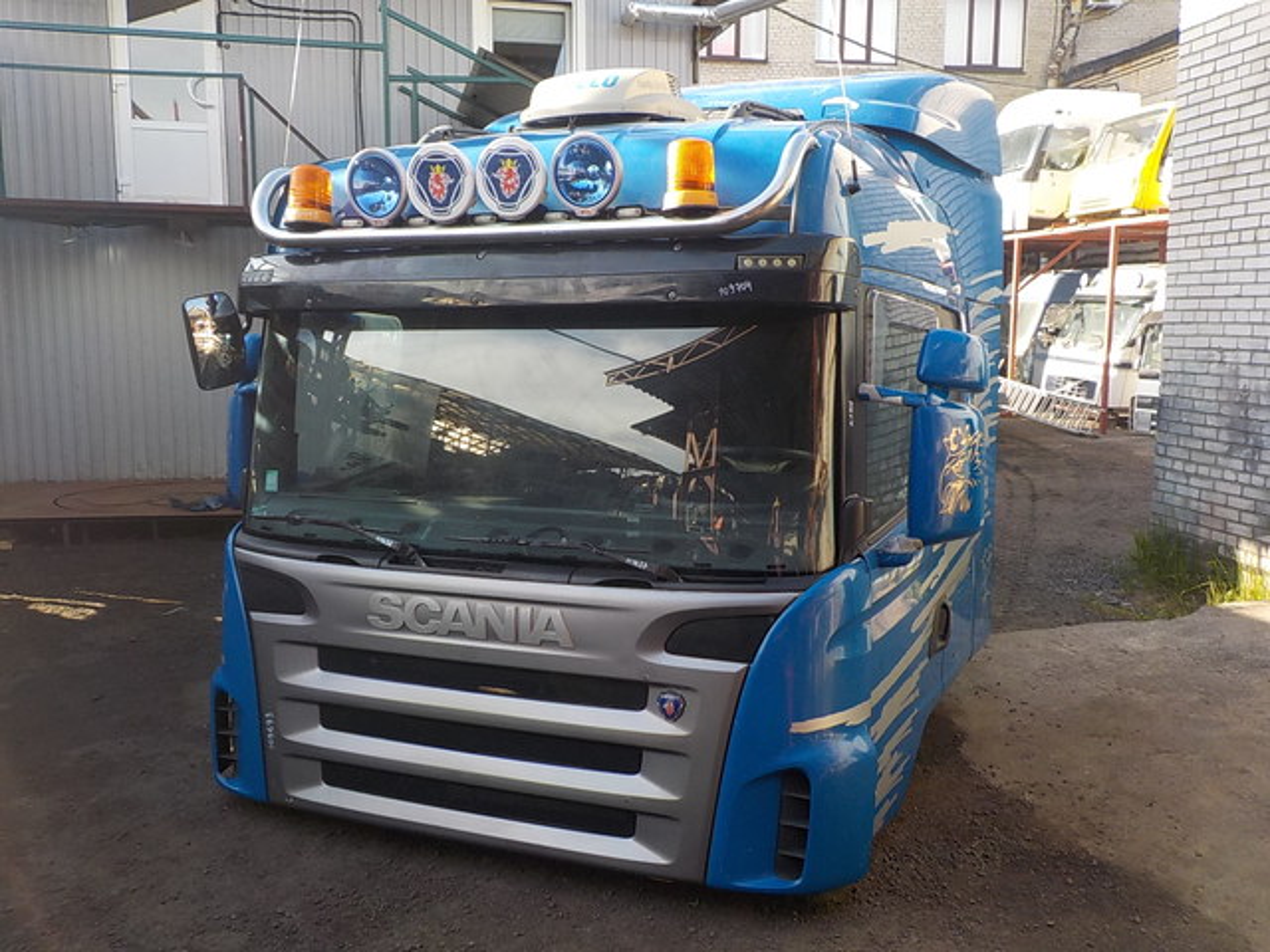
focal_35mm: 30
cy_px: 476
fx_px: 1101
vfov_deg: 46.8
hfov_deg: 60.0
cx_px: 635
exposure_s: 1/200
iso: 125
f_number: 3.3
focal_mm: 4.1
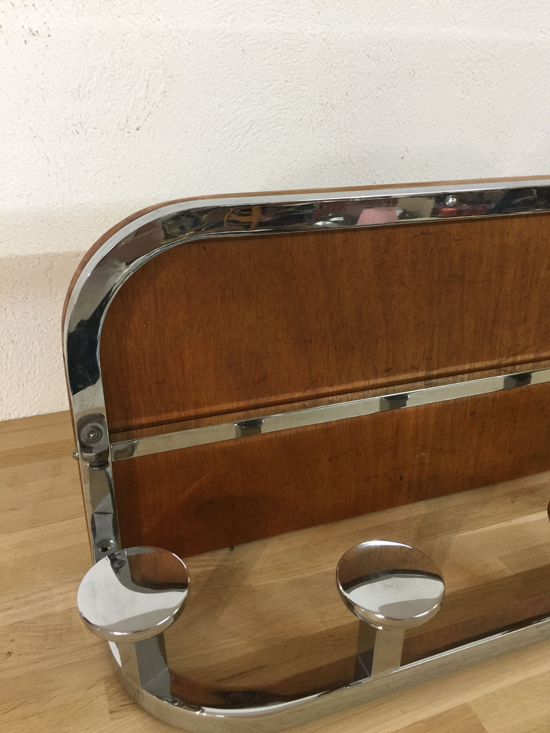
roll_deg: -2.7
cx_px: 275
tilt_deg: -27.2
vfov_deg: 61.7
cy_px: 366
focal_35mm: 29
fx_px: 614
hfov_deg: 48.2
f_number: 2.2
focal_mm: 4.15
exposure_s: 1/33
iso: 160
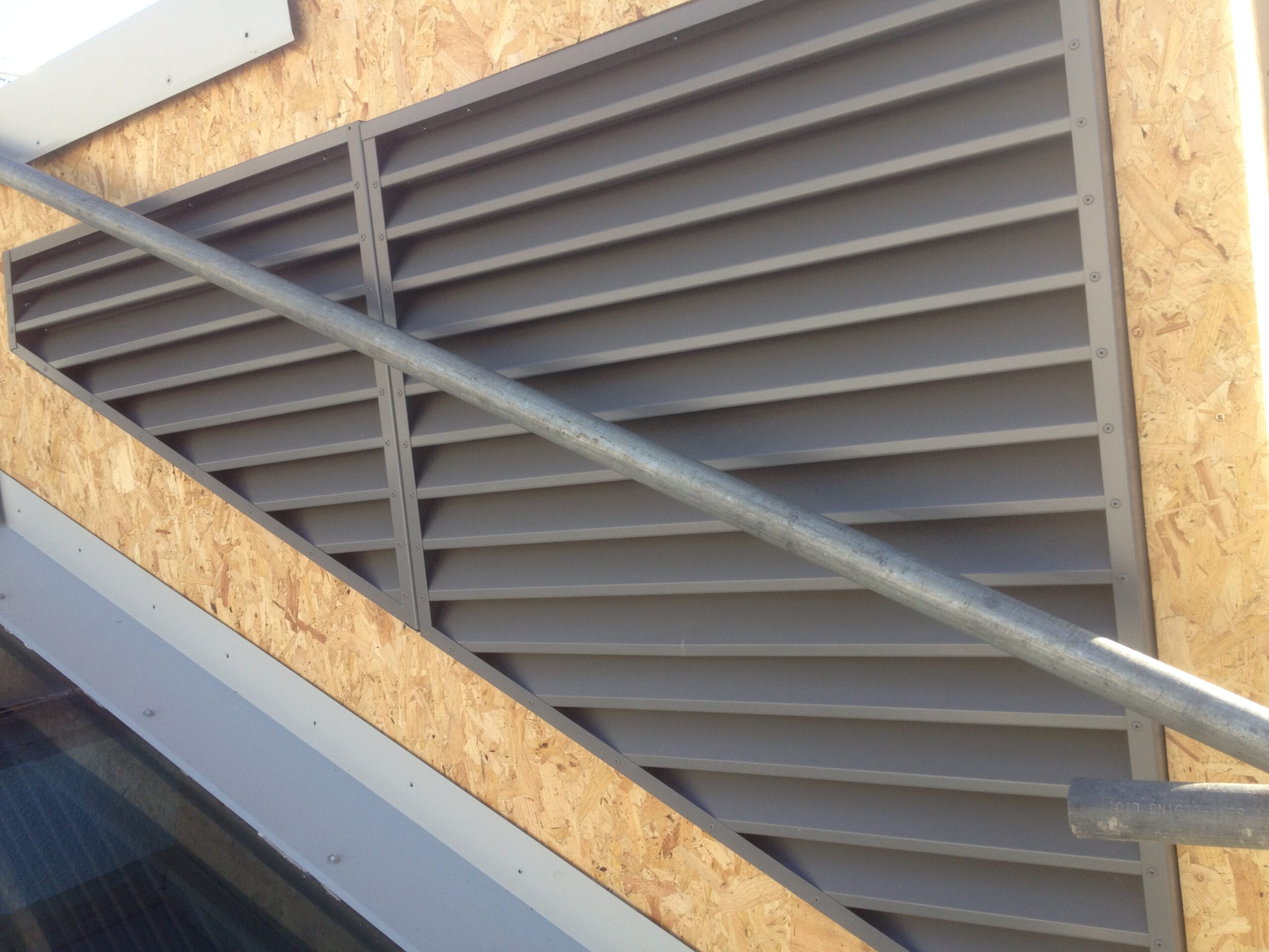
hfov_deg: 52.6
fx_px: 1283
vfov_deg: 40.7
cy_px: 476
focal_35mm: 35
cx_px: 634
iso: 50
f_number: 2.4
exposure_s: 1/247
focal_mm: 4.28
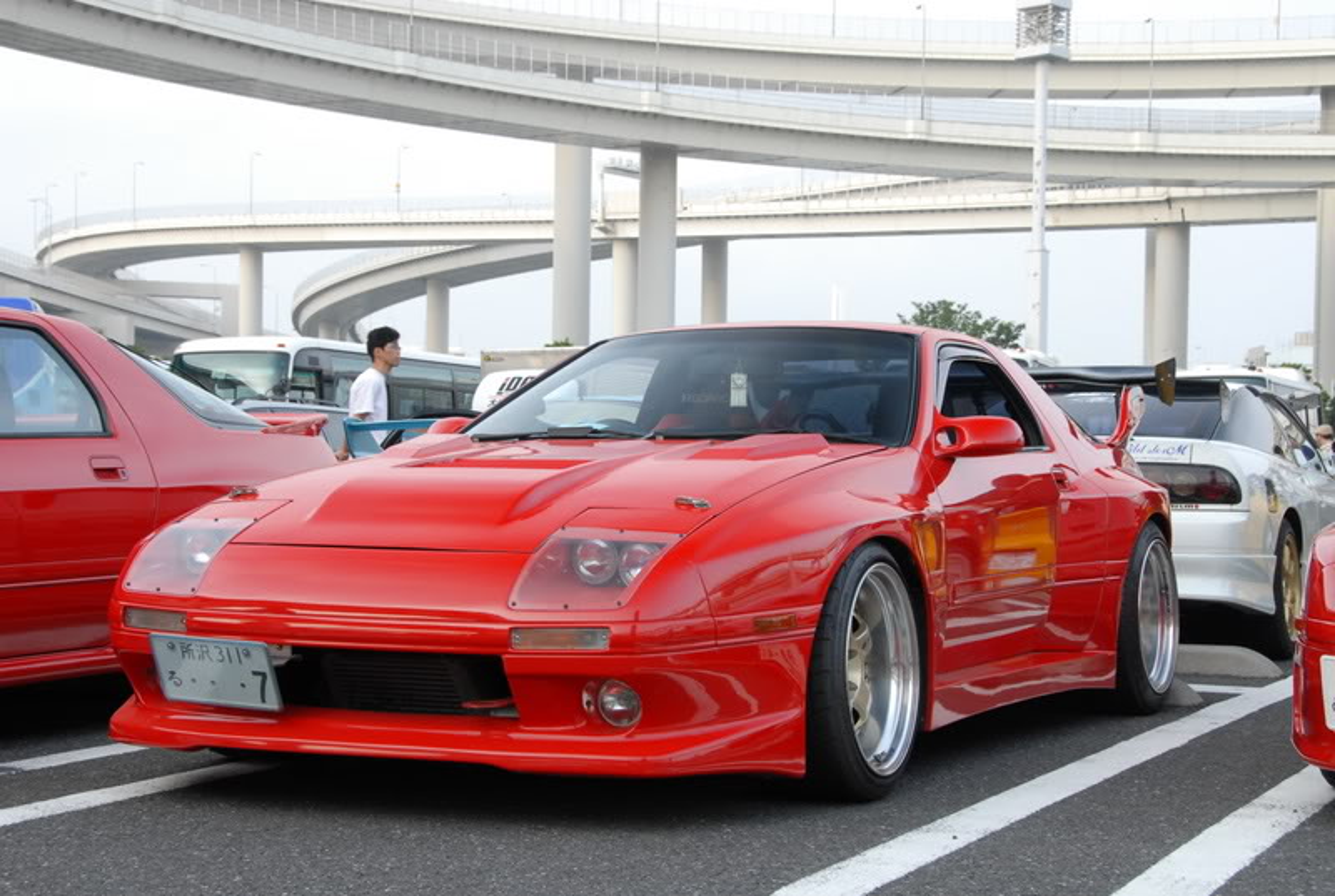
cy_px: 448
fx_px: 2230
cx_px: 668
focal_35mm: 60
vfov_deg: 22.7
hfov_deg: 33.3
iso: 400
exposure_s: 1/40
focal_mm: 40
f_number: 9
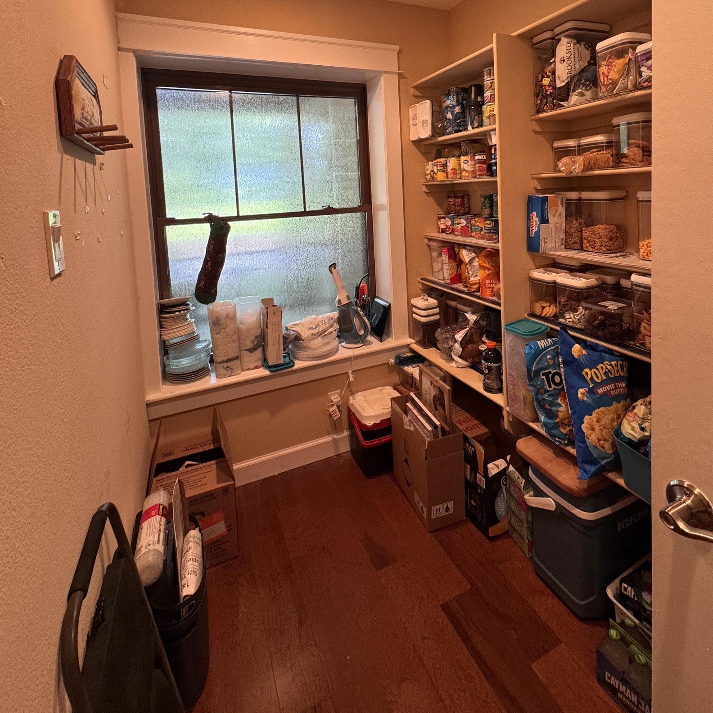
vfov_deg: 77.0
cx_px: 379
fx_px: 419
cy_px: 215
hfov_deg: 80.6
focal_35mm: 18
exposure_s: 1/60
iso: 200
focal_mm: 2.22
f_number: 2.2
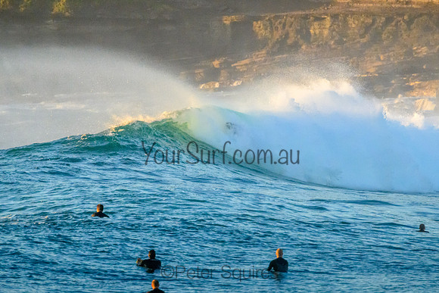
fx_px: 13400
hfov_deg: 1.9
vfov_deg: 1.3
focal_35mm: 1099
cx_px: 242
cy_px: 143
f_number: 11
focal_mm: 800
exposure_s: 1/2000
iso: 5600
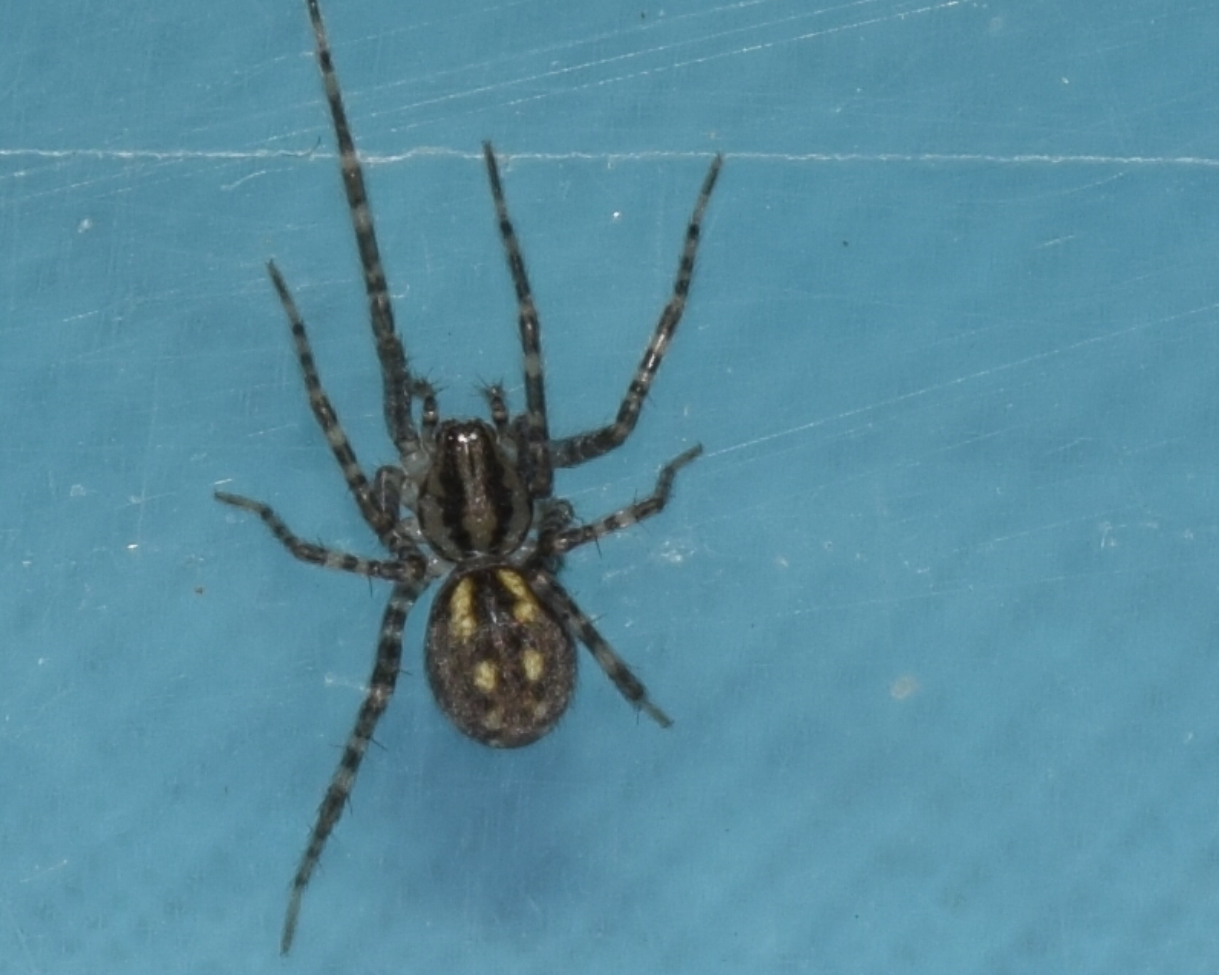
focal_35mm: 197
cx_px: 542
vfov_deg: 7.9
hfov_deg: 9.8
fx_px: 7108
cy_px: 488
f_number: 8
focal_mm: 116
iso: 100
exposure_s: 1/60
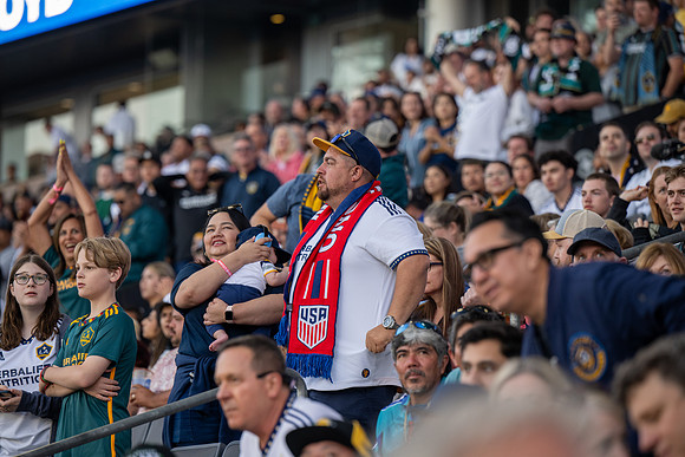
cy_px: 228
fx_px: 3806
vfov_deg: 6.9
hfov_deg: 10.3
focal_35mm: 200
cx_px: 342
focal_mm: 200
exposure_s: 1/200
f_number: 4
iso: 640
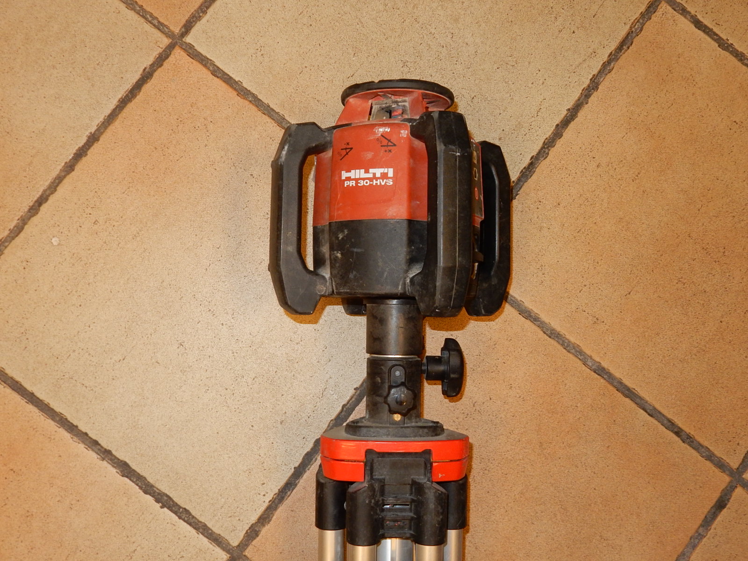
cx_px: 374
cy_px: 280
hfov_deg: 51.4
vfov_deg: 39.7
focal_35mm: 36
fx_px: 778
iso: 200
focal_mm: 6.4
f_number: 4
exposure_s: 1/30
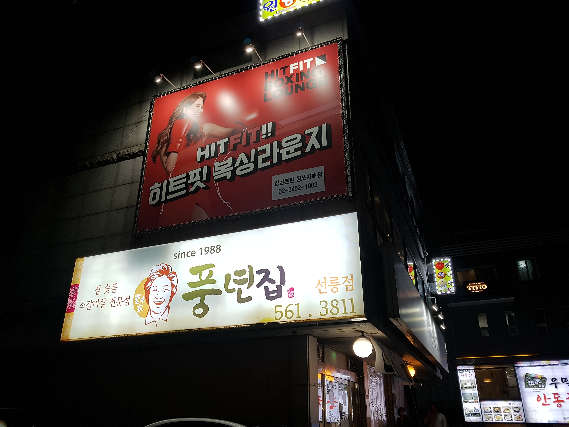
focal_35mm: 26
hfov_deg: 67.3
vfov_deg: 53.1
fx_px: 427
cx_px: 284
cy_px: 214
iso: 80
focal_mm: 4.2
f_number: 1.7
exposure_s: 1/120
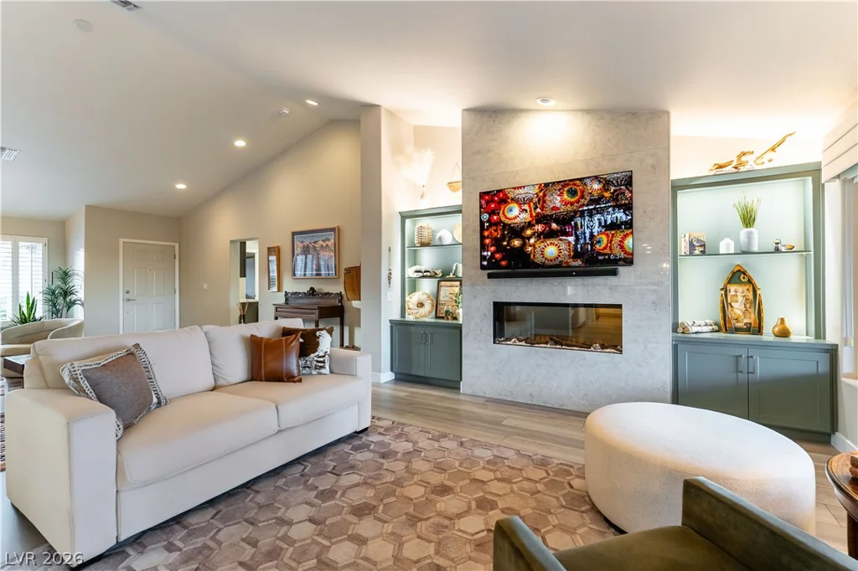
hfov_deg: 100.4
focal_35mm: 15
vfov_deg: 77.3
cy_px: 286
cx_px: 429
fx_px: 357
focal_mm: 15
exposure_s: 1/200
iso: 400
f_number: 8
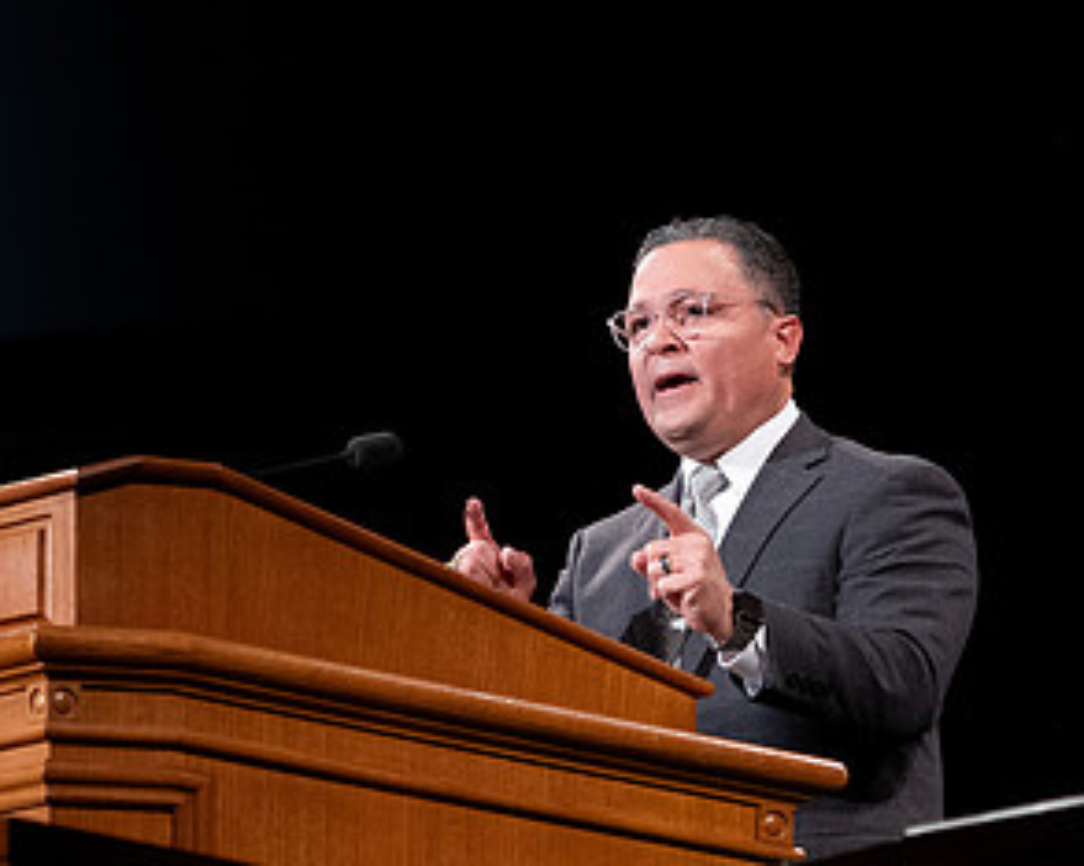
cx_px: 37
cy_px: 525
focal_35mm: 265
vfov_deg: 5.8
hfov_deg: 7.3
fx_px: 8496
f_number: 2.8
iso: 1250
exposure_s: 1/250
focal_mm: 100
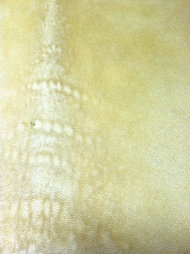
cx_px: 95
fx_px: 257
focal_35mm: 35
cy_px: 127
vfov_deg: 52.7
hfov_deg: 40.6
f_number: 2.8
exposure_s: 1/40
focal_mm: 3.85
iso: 100
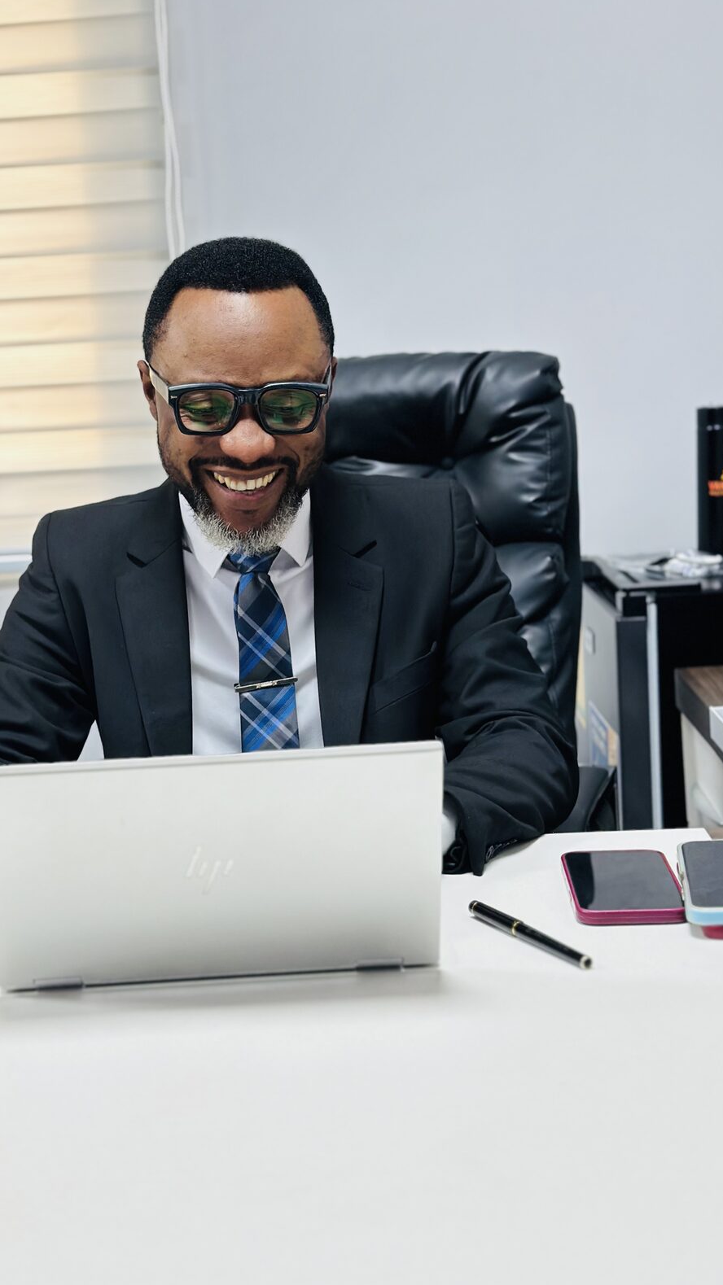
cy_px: 643
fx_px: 1807
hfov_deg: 22.6
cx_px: 253
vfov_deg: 39.2
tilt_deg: -8.2
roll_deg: +3.6
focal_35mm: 53
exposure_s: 1/60
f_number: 1.78
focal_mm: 6.86
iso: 200
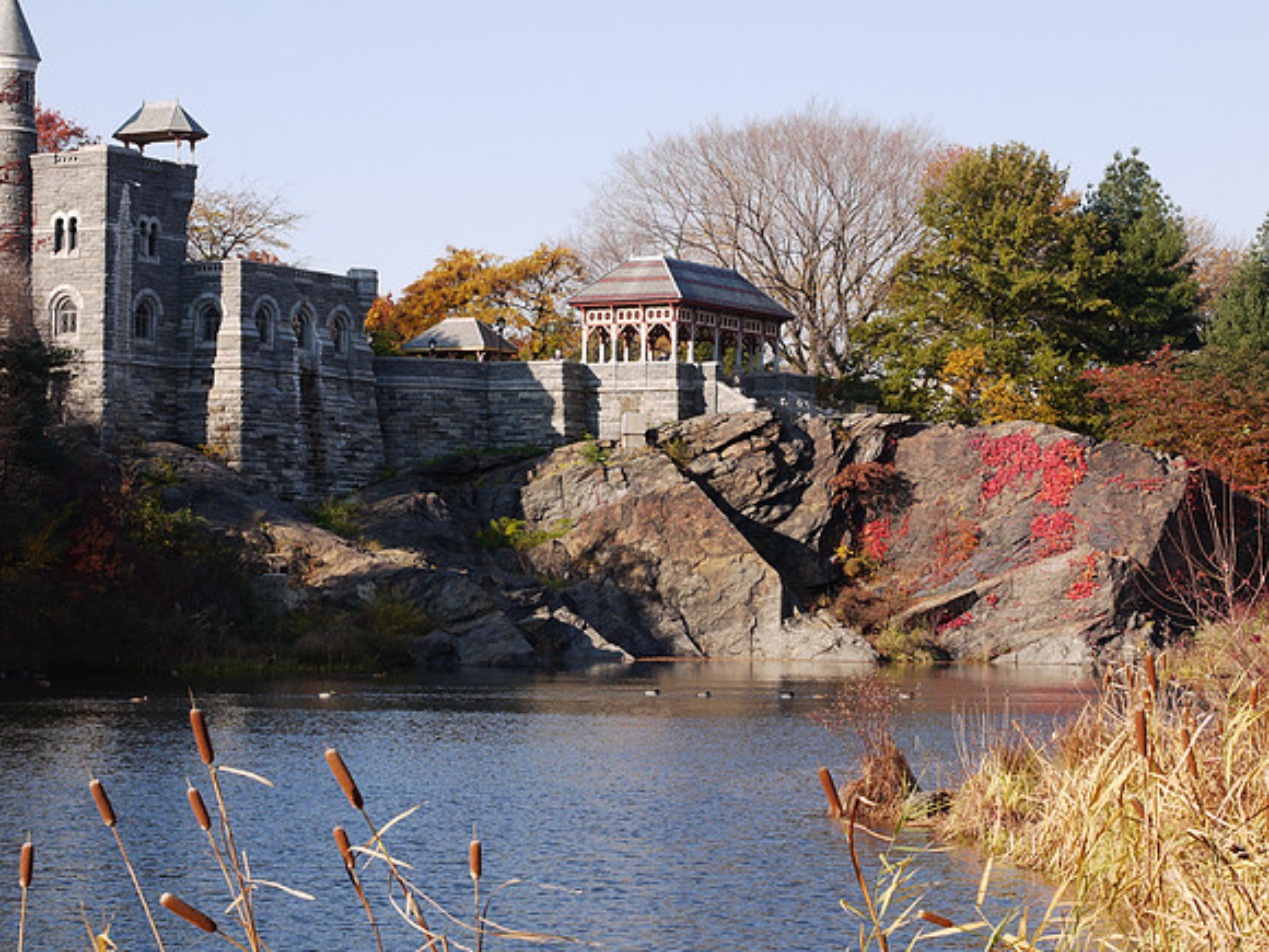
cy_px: 476
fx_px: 3299
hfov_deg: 21.8
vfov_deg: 16.4
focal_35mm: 90
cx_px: 634
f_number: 9
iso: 100
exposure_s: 1/125
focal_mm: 45
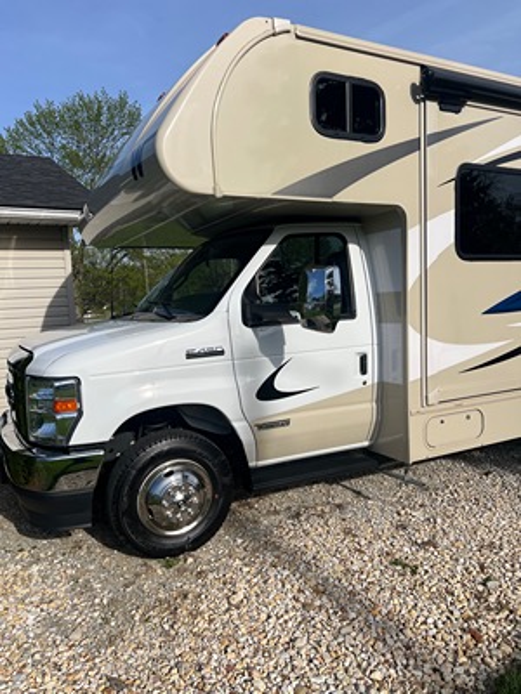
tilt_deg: -2.7
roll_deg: +2.9
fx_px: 522
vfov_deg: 67.3
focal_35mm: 26
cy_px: 347
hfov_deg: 53.1
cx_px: 260
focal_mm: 5.7
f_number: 1.5
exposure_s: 1/5882
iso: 50
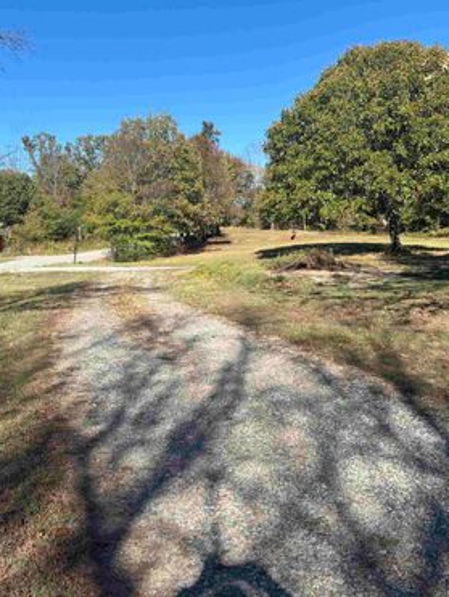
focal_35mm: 35
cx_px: 245
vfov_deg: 52.6
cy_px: 300
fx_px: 604
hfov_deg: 40.7
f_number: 1.6
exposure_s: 1/1949
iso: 50
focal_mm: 5.96
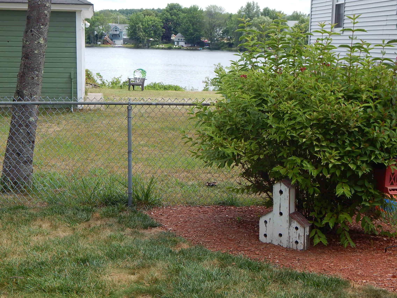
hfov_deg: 35.5
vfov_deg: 27.0
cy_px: 149
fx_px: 619
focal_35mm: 54
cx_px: 198
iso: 125
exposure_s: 1/500
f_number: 3.8
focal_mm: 9.7
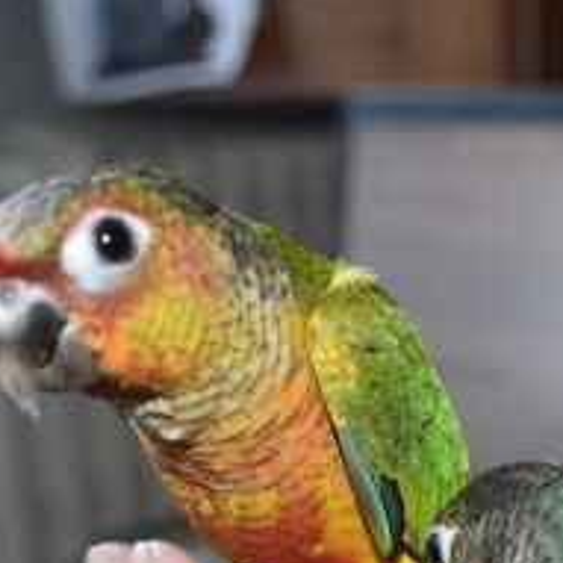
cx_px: 469
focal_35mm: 77
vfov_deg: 22.1
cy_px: 463
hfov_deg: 22.1
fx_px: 1417
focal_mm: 24
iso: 800
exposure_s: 1/60
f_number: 4
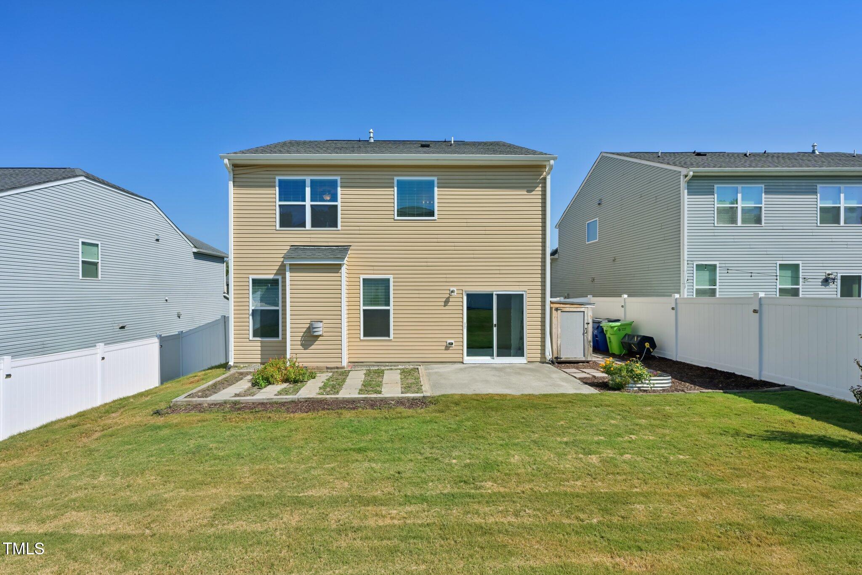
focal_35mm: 14
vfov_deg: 81.2
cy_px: 288
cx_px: 431
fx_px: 335
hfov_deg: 104.3
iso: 100
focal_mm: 14
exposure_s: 1/800
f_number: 8
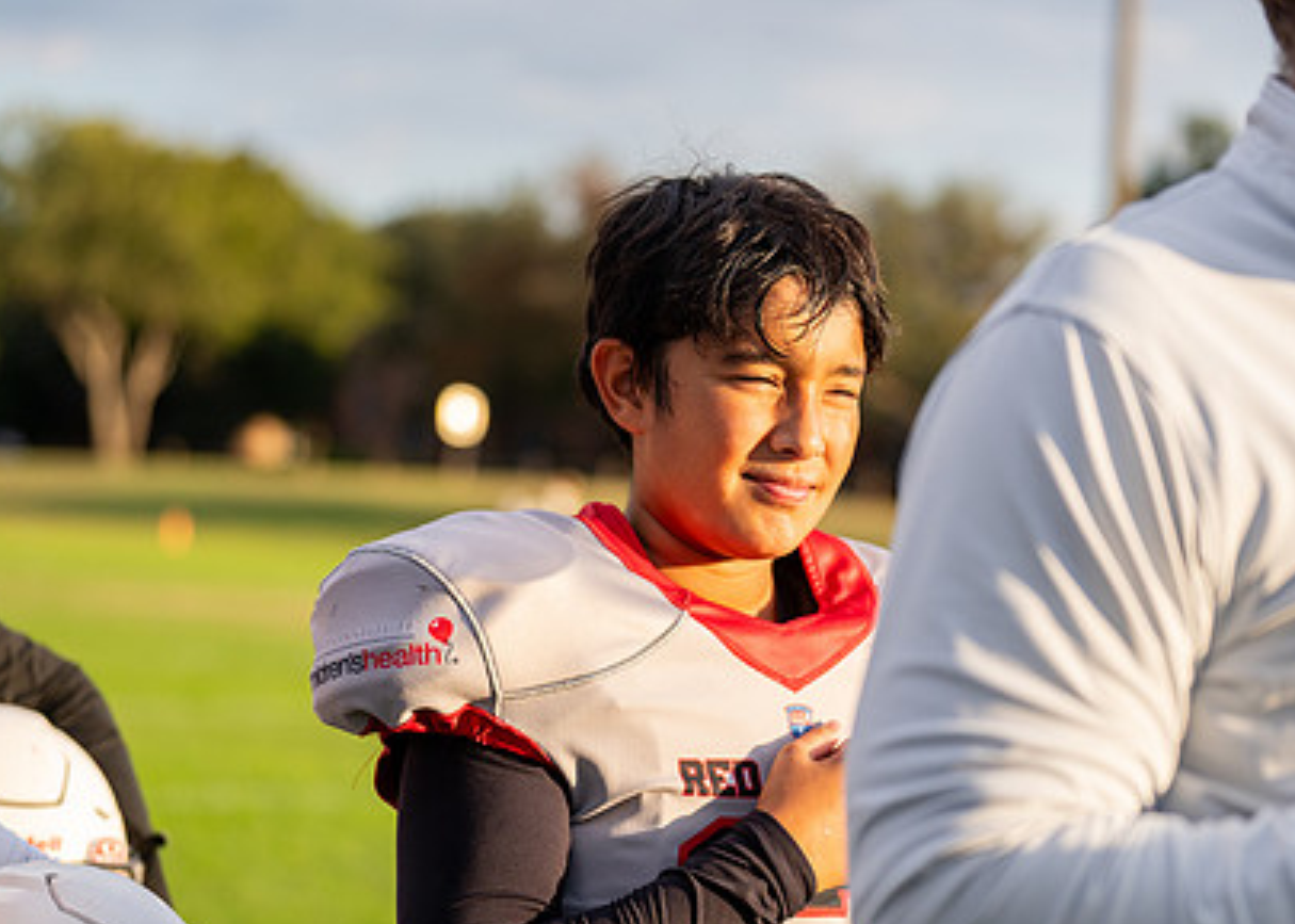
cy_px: 624
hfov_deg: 18.7
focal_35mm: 107
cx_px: 673
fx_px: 3934
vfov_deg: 13.4
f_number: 2.8
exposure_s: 1/1600
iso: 400
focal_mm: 70
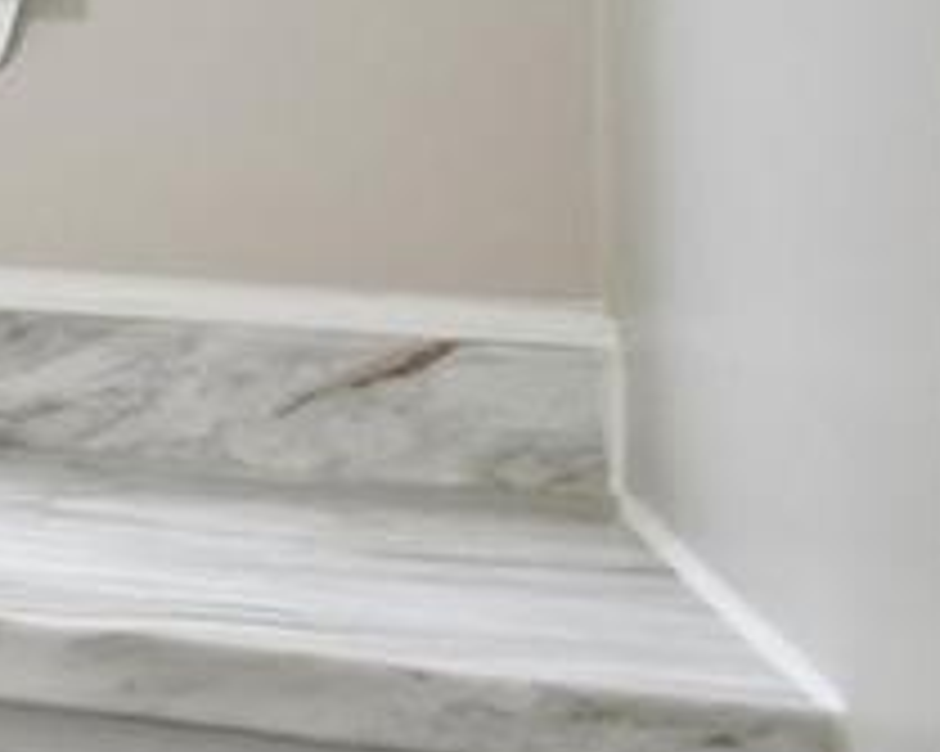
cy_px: -95
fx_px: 3003
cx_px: -2564
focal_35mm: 108
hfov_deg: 8.9
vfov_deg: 13.9
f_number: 8
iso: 400
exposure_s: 1/15
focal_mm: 10
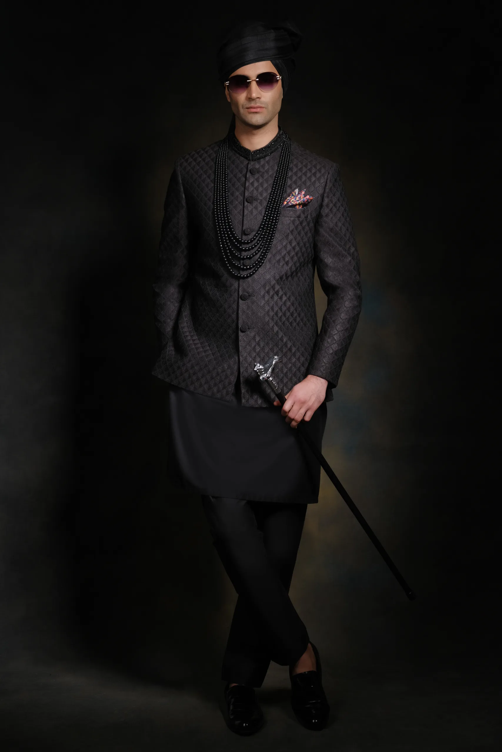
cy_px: 376
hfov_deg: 24.2
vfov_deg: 35.6
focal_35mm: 56
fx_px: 1171
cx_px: 251
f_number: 5
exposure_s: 1/125
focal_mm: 37.4
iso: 250
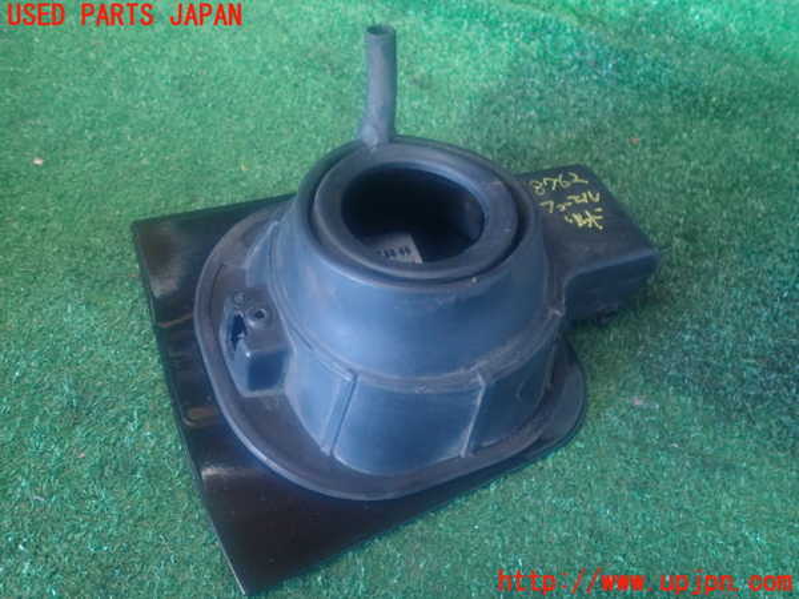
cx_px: 400
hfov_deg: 60.0
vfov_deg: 46.8
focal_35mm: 30
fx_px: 692
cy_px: 300
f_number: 2.3
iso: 800
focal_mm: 5.5
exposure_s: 1/20
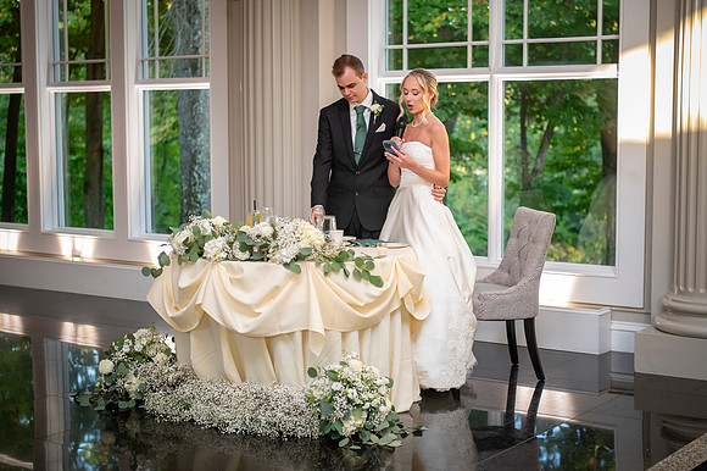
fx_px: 1172
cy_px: 236
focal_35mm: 60
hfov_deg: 33.6
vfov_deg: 22.7
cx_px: 354
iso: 500
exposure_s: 1/100
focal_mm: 58
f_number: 2.8
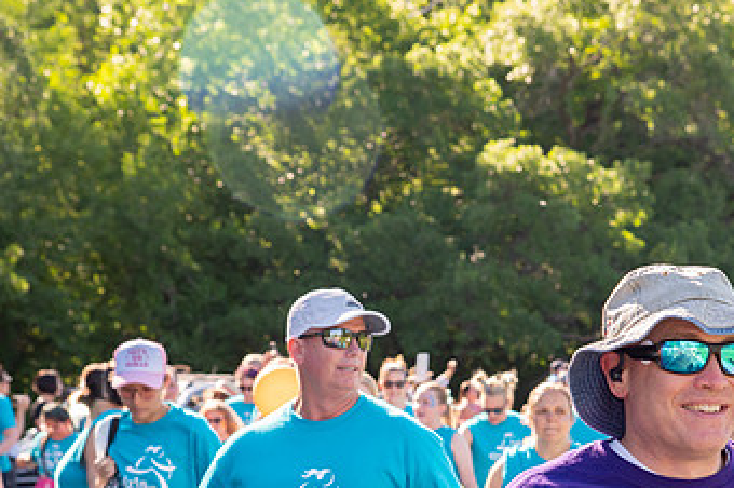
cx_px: 453
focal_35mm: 140
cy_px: 406
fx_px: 2852
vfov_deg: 9.7
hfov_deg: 14.7
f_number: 8
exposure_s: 1/500
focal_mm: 82
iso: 800
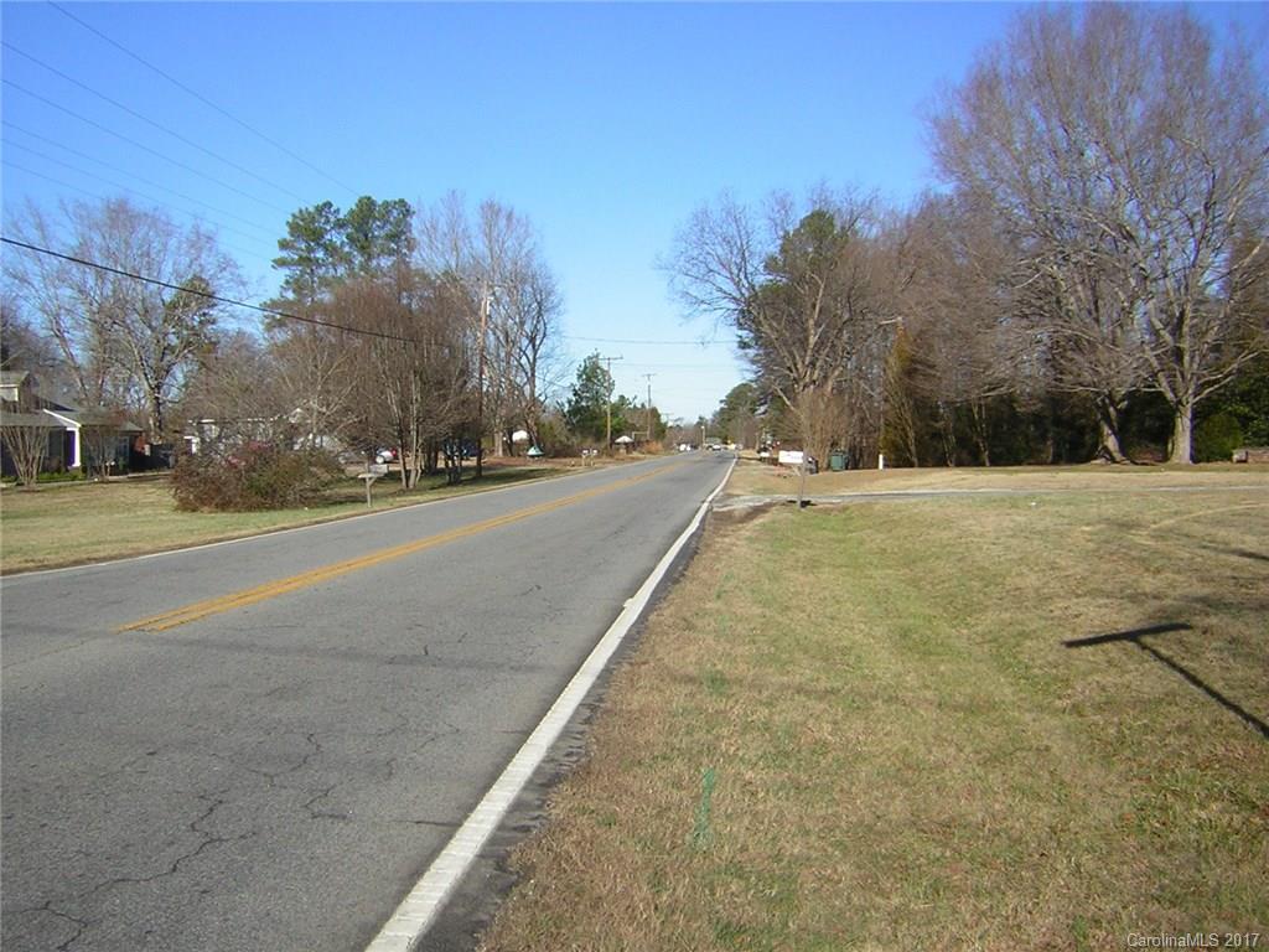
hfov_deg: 51.4
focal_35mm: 36
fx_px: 1320
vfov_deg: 39.7
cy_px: 476
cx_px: 634
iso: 50
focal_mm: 4.7
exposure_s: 1/398
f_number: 5.2
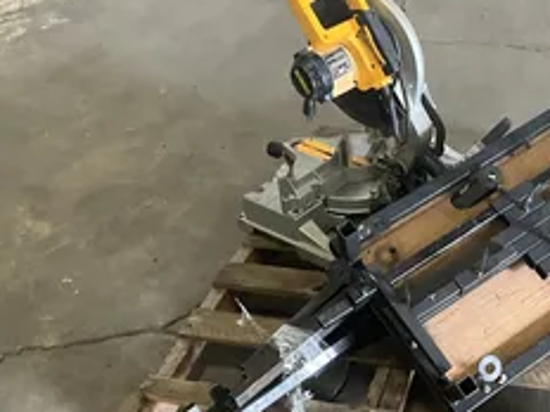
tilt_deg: -39.1
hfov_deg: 37.2
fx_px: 794
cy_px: 303
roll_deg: -0.2
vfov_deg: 28.7
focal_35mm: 50
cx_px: 415
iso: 320
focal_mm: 3
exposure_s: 1/60
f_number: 1.8
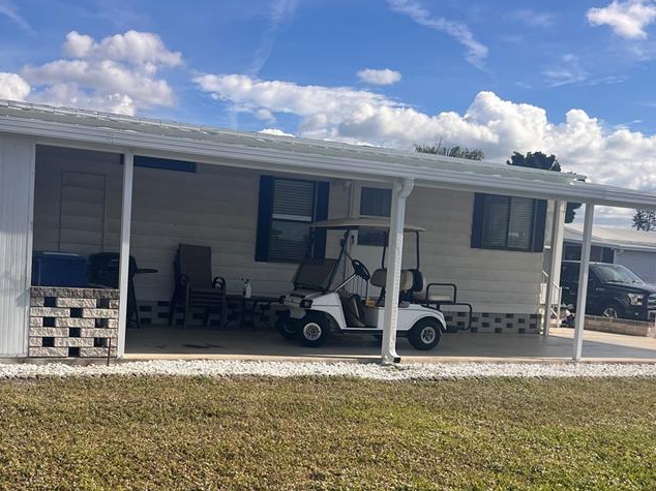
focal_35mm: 42
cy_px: 305
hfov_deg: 44.5
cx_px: 252
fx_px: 796
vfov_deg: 34.2
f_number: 1.6
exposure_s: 1/3413
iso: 50
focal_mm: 5.1
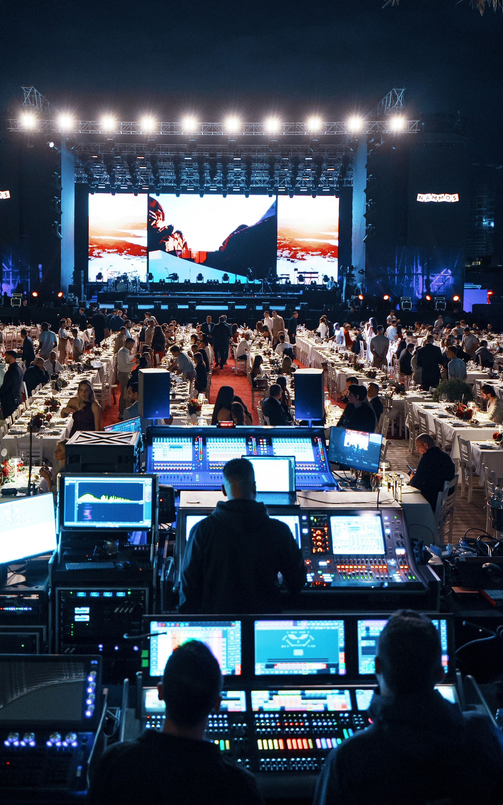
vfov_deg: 52.2
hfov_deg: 34.3
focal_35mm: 37
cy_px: 306
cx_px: 200
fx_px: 811
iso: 2000
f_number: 2.8
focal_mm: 28.9
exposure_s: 1/80
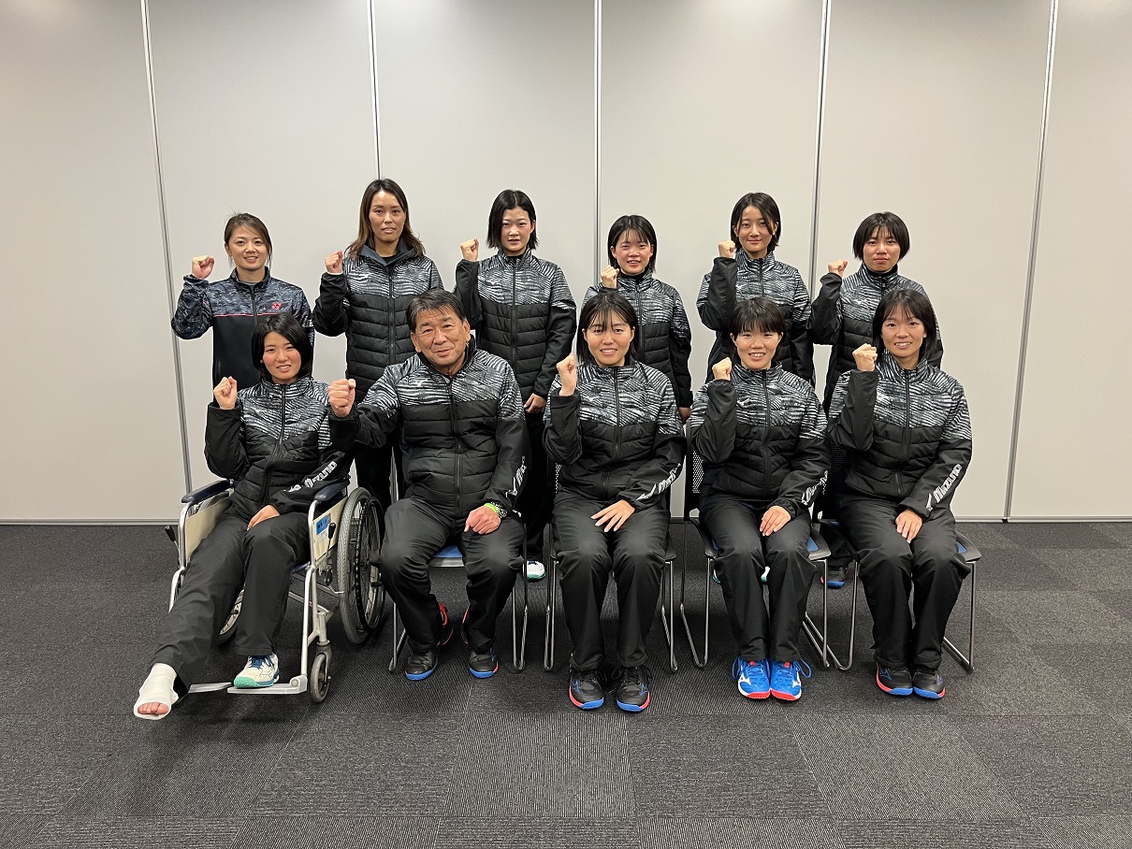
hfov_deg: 67.3
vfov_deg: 53.1
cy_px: 424
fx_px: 850
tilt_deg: -11.3
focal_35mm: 26
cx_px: 566
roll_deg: +0.1
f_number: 1.6
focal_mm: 5.1
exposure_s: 1/60
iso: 100
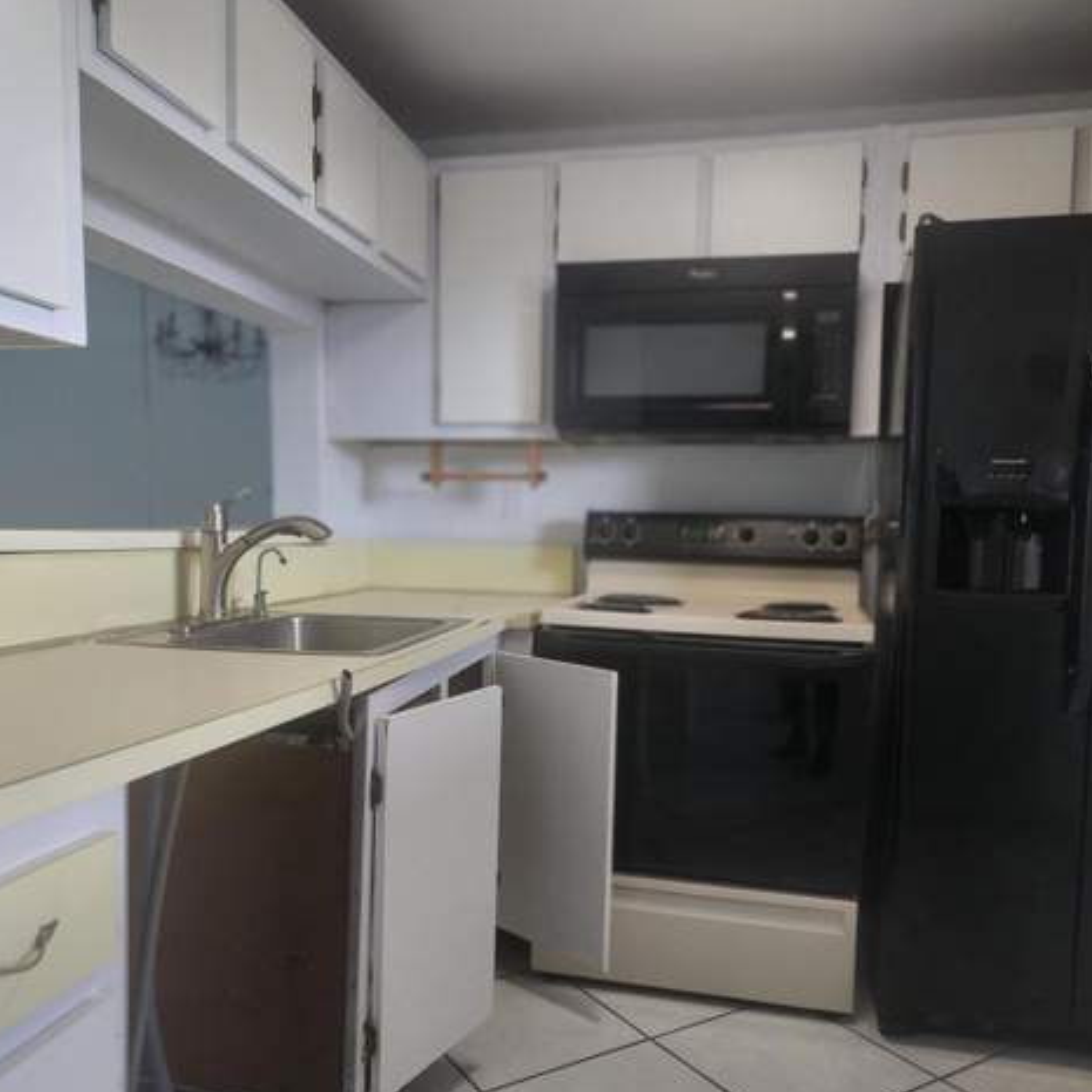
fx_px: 999
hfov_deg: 57.3
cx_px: 542
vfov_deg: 57.1
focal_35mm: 28
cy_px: 613
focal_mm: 6.4
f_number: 1.8
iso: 250
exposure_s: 1/120
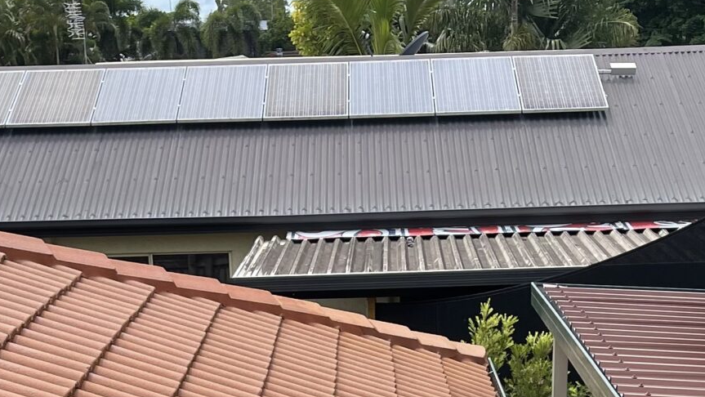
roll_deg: +2.4
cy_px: 694
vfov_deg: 13.1
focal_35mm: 84
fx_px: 1571
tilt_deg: -23.0
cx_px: 305
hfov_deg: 25.3
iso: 32
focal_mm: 5.1
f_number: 1.6
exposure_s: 1/2660
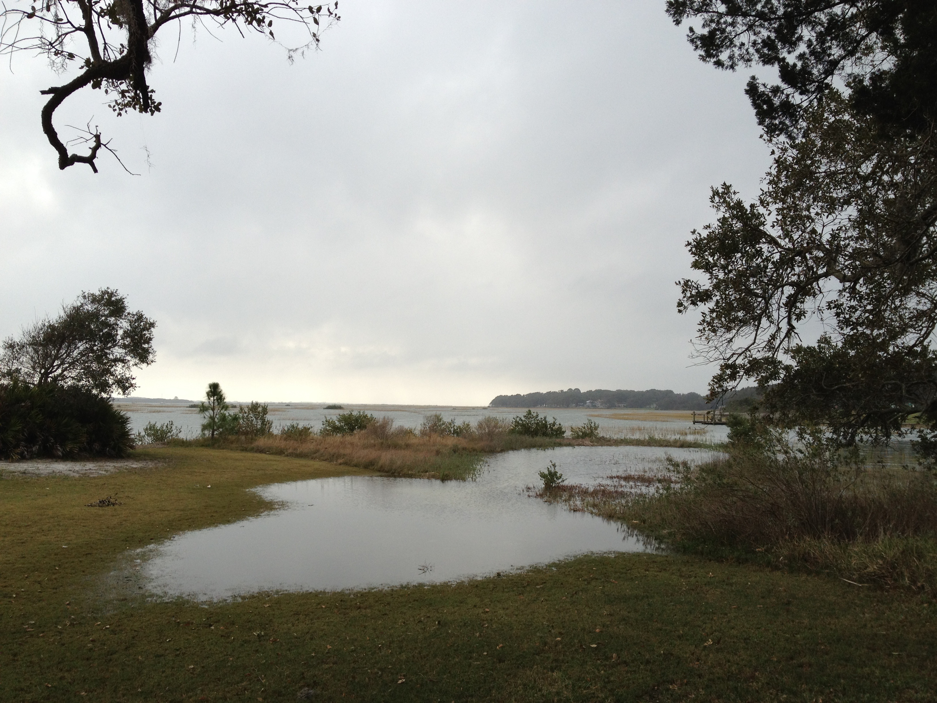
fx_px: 947
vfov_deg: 40.7
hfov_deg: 52.6
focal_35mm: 35
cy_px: 352
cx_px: 468
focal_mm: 4.28
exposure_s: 1/836
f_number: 2.4
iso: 64
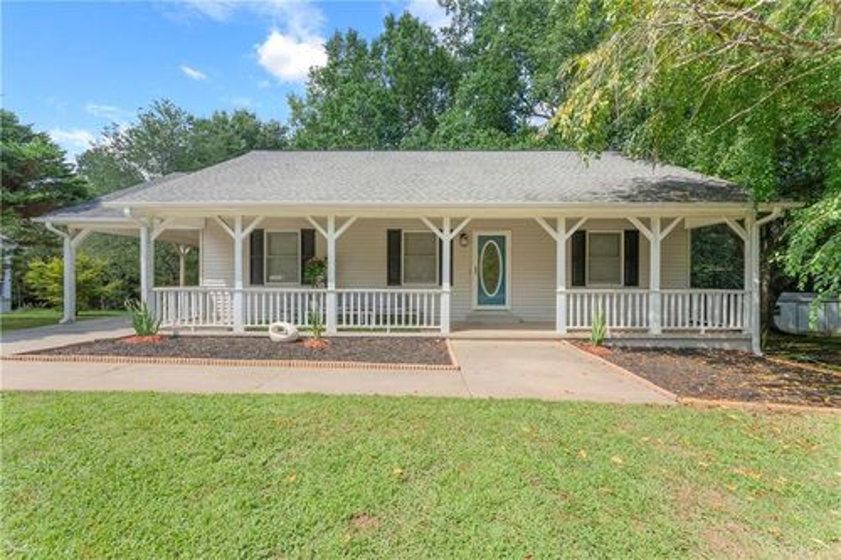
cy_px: 280
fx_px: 327
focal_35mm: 14
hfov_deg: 104.3
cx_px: 420
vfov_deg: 81.2
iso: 800
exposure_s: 1/800
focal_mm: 14
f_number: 9
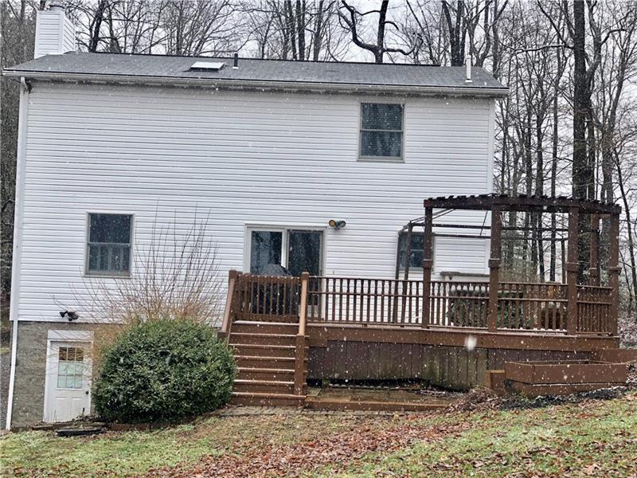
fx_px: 1049
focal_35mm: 57
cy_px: 239
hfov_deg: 33.8
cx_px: 318
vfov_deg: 25.7
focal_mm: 6.6
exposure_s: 1/180
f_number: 2.8
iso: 20
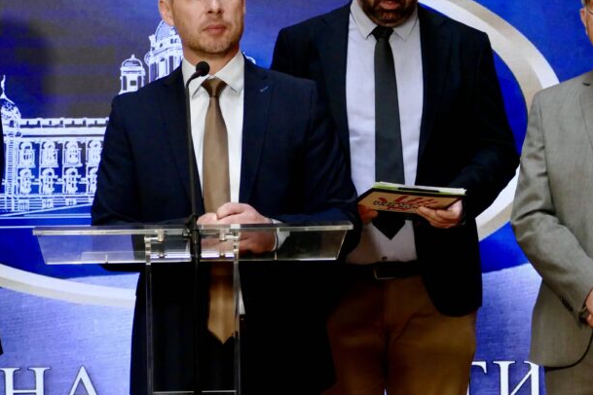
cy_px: 186
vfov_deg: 8.4
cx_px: 263
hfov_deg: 12.6
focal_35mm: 163
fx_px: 2685
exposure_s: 1/200
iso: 1600
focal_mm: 35.42
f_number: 3.8
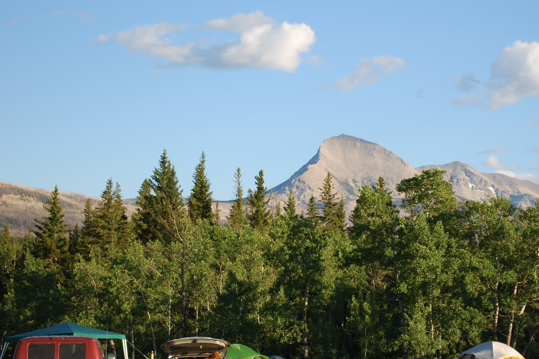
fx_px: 1587
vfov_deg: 12.9
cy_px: 176
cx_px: 354
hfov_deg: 19.2
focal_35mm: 106
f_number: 5.6
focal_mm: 52
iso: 100
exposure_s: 1/200
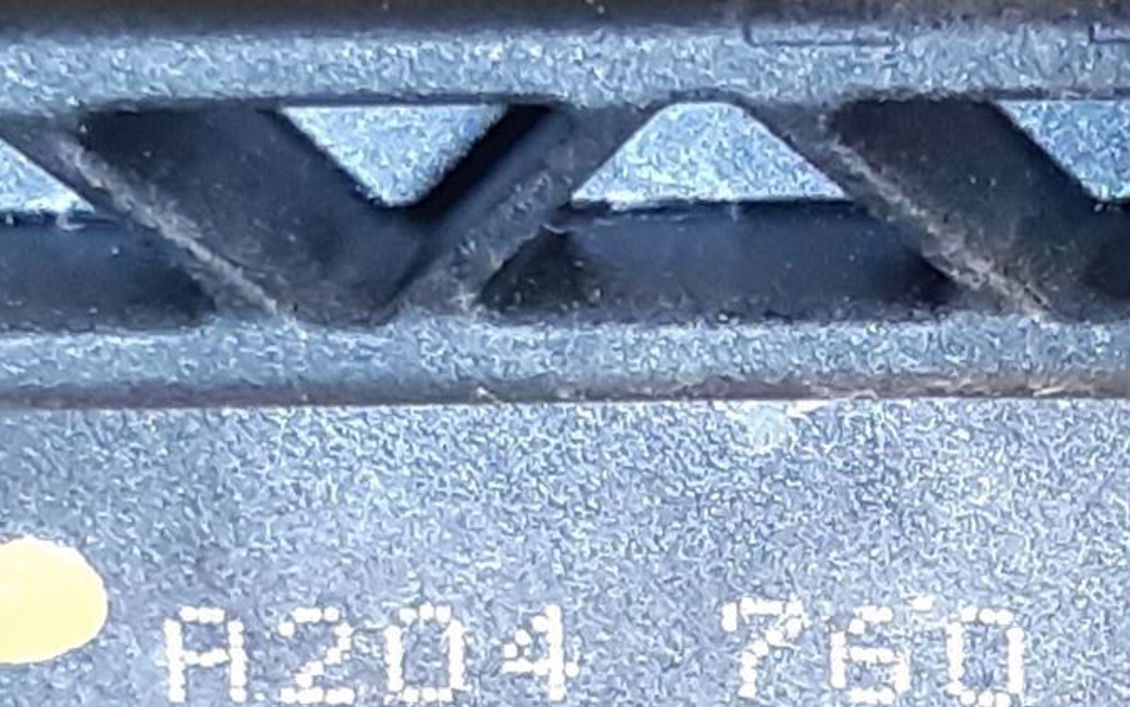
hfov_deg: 24.5
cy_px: 589
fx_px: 2587
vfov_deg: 15.4
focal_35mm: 84
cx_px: 755
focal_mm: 3.93
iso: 200
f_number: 1.7
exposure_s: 1/50
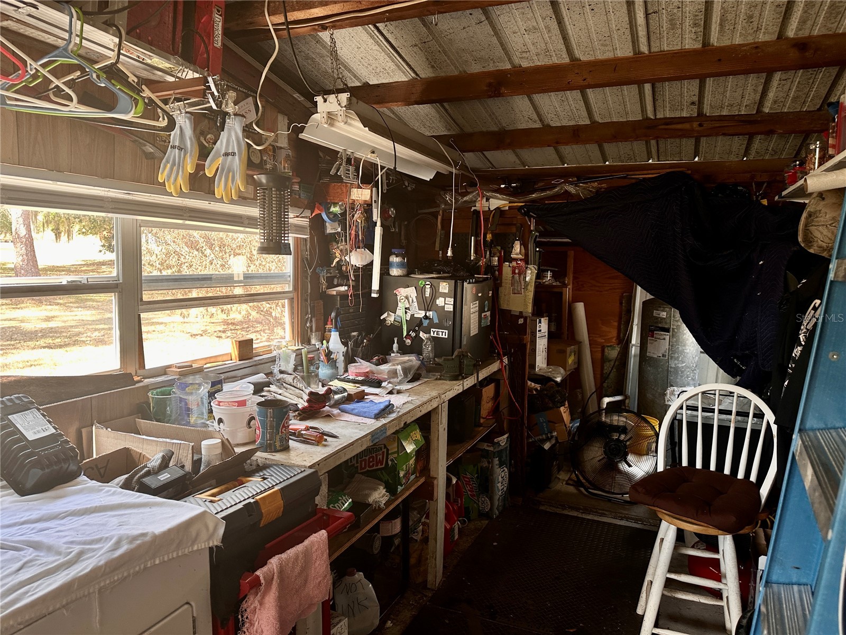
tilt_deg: -5.5
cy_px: 318
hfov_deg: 71.6
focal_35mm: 24
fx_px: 587
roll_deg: -1.8
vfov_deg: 56.8
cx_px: 423
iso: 125
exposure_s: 1/121
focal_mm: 6.86
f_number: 1.78
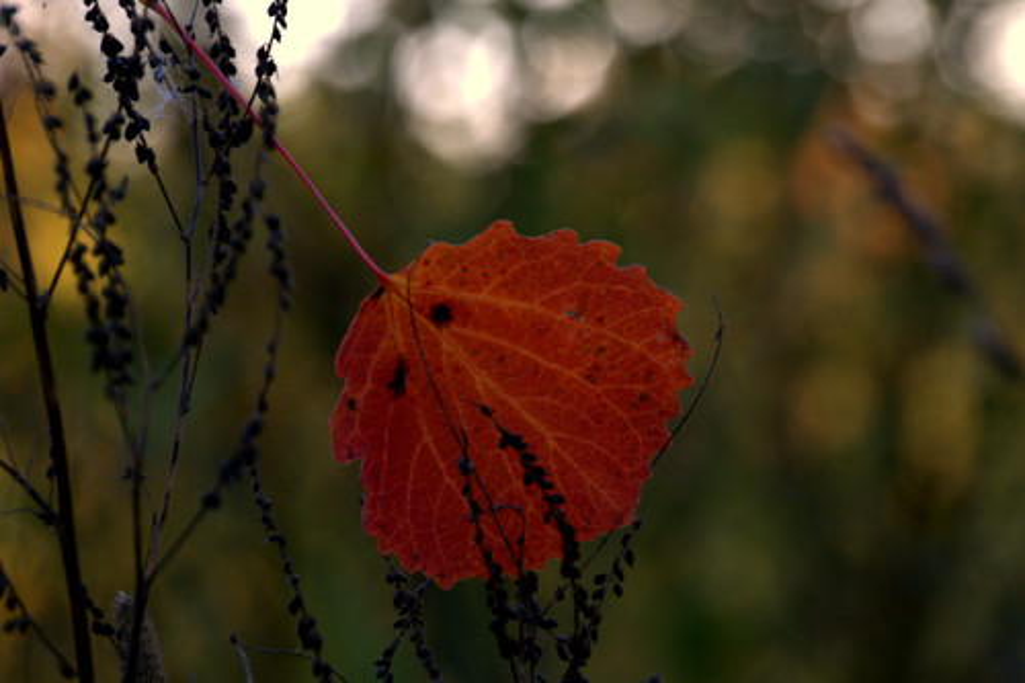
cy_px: 342
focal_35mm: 195
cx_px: 512
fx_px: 5550
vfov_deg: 7.0
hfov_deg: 10.6
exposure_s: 1/80
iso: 400
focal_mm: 130
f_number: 8
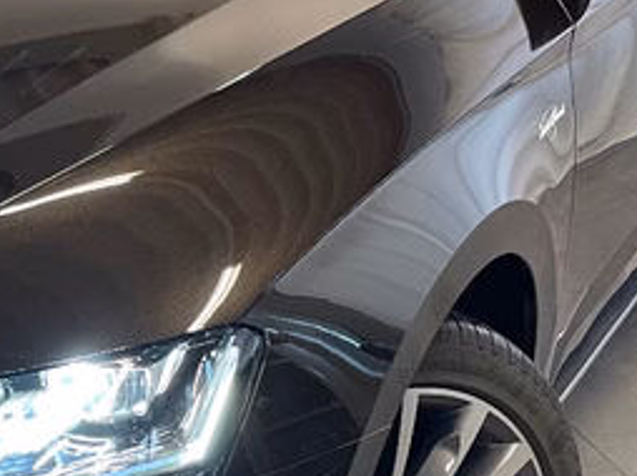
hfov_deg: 22.7
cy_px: 281
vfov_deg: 17.9
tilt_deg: -21.9
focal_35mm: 82
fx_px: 1508
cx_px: -28
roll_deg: -0.9
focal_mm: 4.2
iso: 200
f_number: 1.6
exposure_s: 1/50
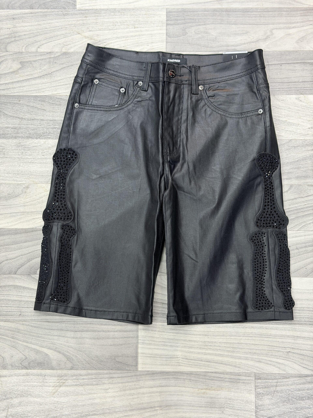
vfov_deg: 39.7
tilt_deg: -84.0
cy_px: 209
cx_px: 156
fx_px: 579
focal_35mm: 48
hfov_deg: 30.3
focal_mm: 6.76
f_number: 1.78
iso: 160
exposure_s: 1/60
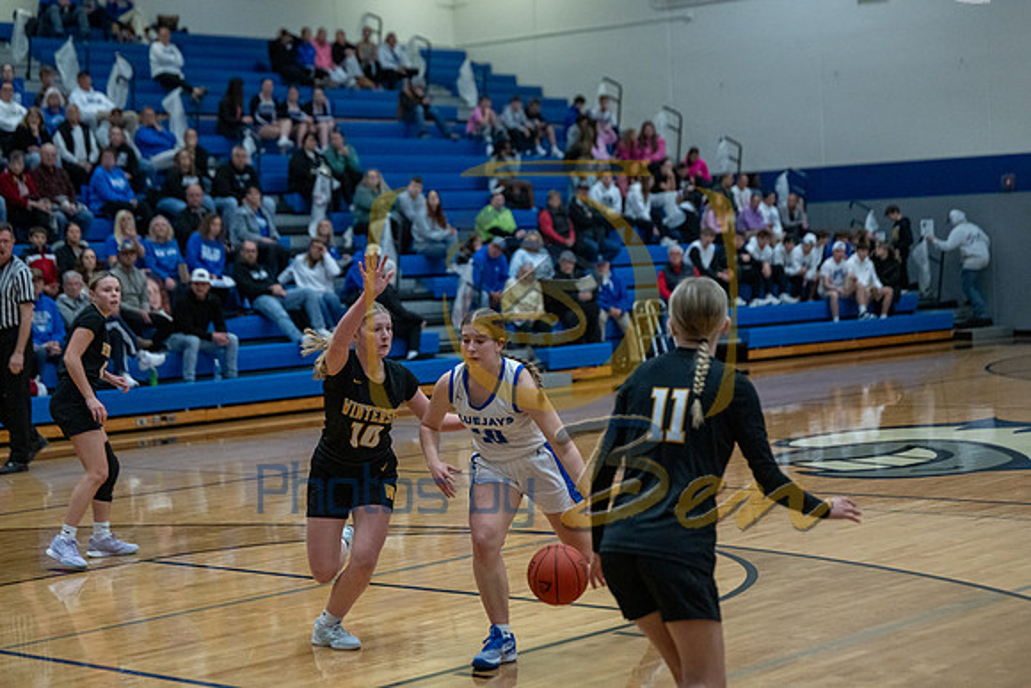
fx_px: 2120
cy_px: 344
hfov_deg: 27.3
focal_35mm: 74
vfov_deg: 18.4
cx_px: 516
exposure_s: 1/1250
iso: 3200
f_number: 2.8
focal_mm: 74
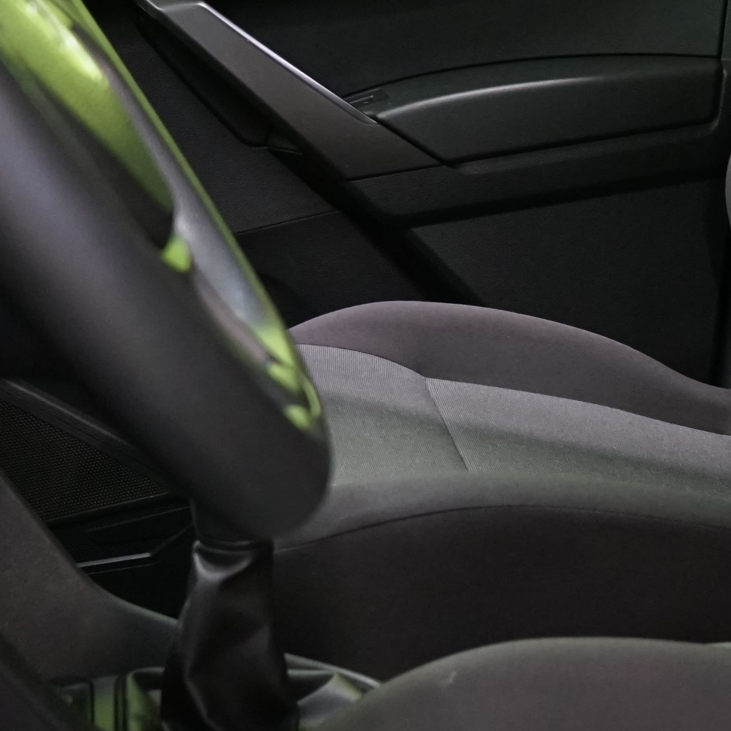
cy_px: 402
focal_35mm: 89
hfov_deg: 18.3
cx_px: 929
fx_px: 2126
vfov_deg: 19.5
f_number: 5
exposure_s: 1/20
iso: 2000
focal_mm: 29
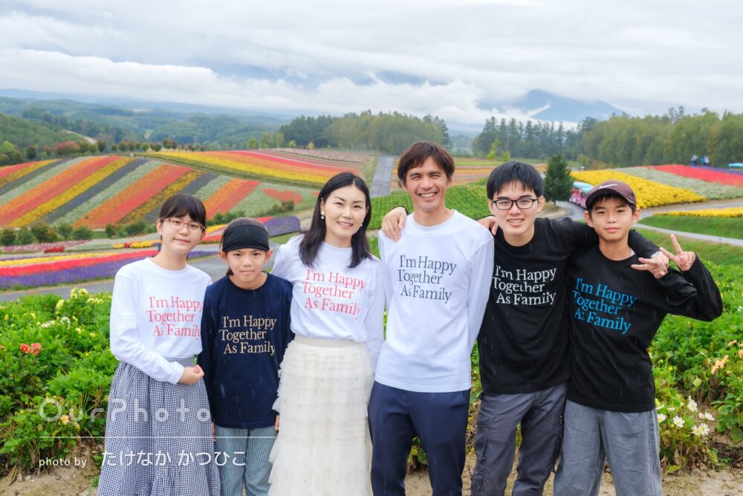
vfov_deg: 29.4
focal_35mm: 46
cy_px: 291
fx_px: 943
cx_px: 372
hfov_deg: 43.0
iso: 250
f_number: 4
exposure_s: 1/250
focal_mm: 25.7
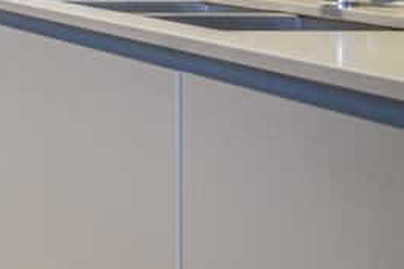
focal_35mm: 67
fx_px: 751
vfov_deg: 18.8
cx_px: -379
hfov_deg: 19.4
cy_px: -81
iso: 400
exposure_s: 1/2.5
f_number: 8
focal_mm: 17
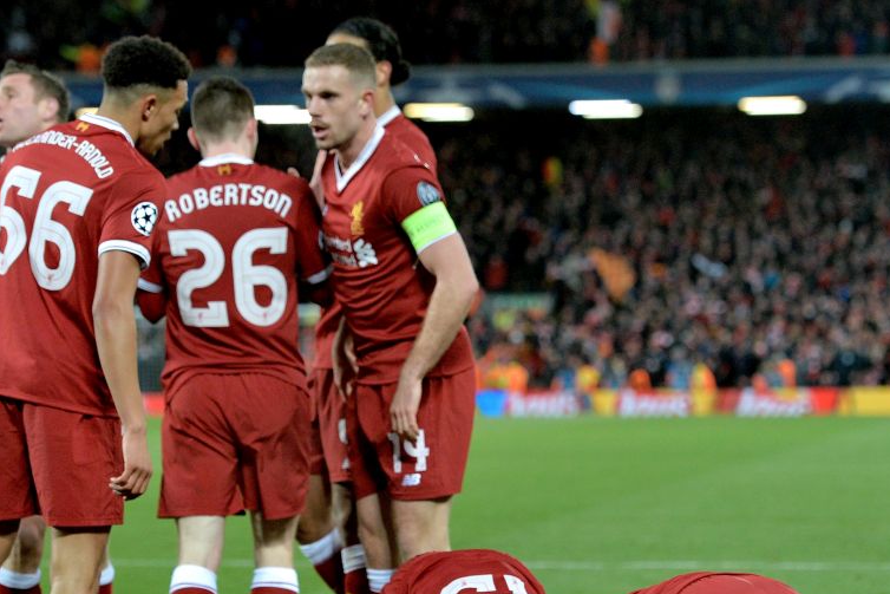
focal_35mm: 167
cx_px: 348
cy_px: 471
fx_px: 4129
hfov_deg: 12.3
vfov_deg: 8.2
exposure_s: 1/1250
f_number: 3.5
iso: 1600
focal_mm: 105
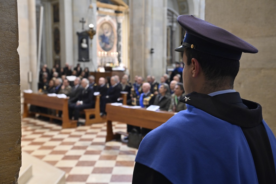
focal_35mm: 40
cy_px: 92
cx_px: 138
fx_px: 307
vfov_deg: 33.4
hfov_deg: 48.5
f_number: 4.5
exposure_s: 1/60
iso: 3200
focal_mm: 40
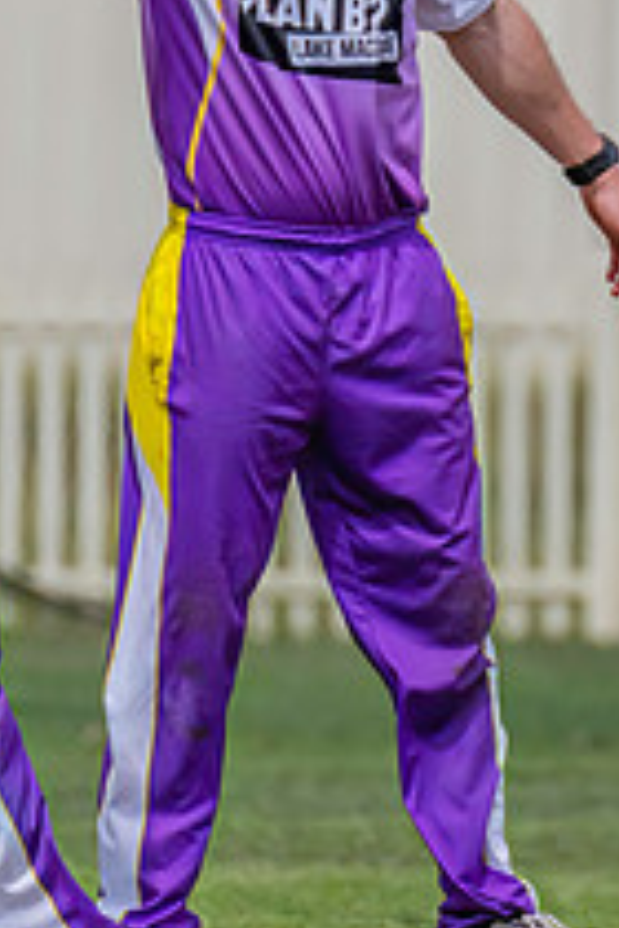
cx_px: -293
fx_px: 50986
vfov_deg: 1.0
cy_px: 350
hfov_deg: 0.7
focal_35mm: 1977
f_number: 8
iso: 800
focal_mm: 600
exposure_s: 1/2500
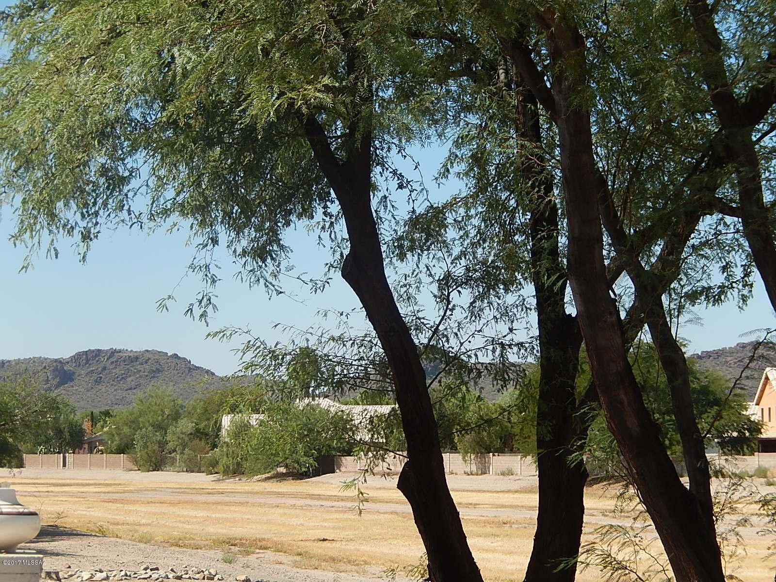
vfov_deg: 14.1
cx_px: 388
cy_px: 291
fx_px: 2354
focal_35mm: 105
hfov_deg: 18.7
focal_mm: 18.9
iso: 125
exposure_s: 1/500
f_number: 5.3
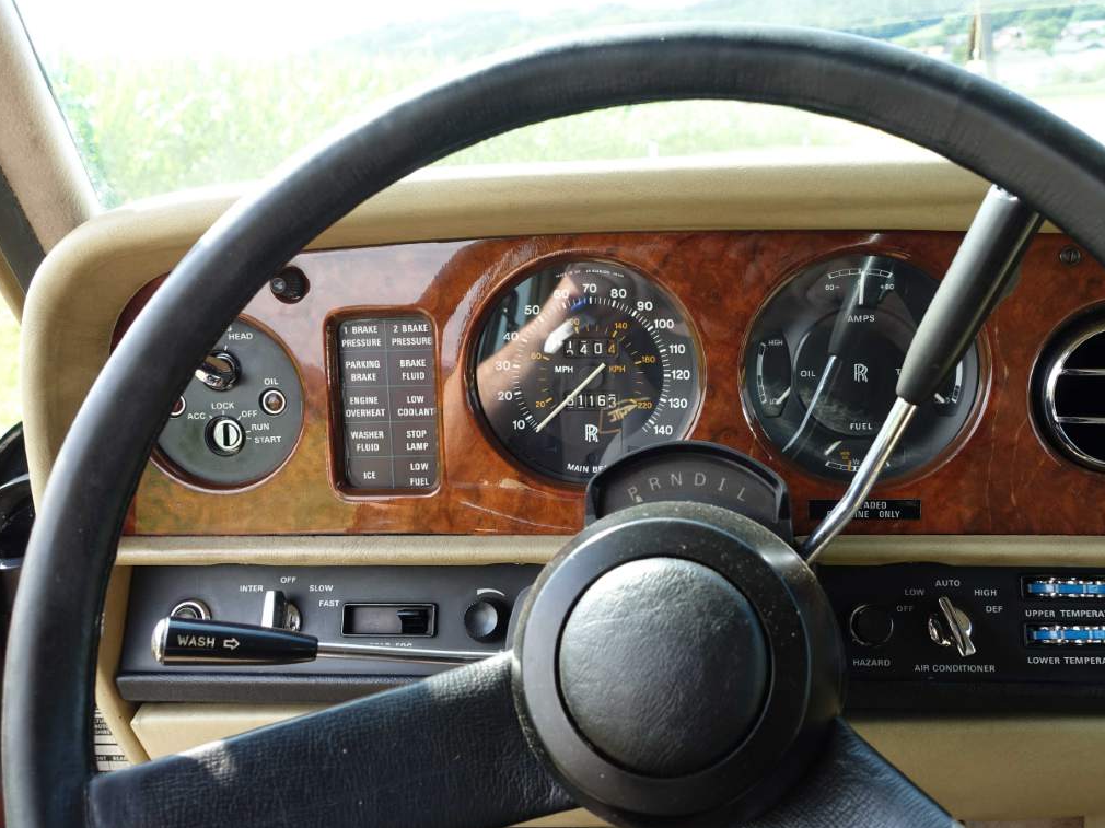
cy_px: 419
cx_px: 606
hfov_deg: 53.9
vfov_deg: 41.8
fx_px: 1085
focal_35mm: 34
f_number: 4
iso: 125
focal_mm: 11.45
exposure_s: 1/80
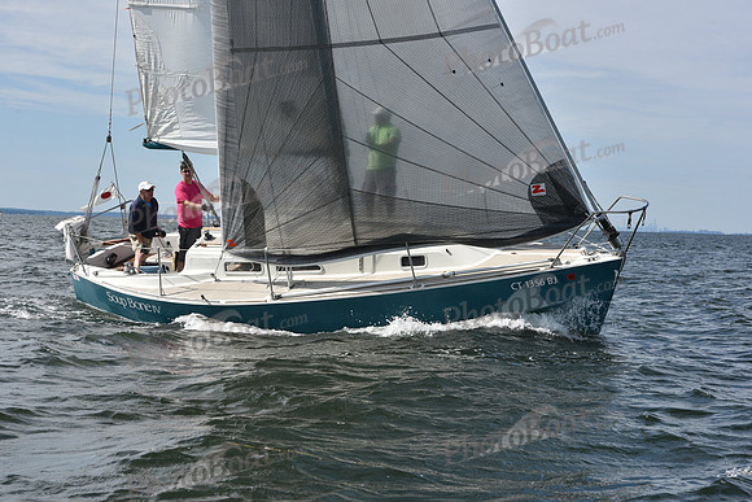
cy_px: 251
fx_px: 1462
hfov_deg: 28.8
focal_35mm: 70
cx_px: 376
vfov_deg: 19.5
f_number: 10
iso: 320
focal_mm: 70
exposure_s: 1/1000
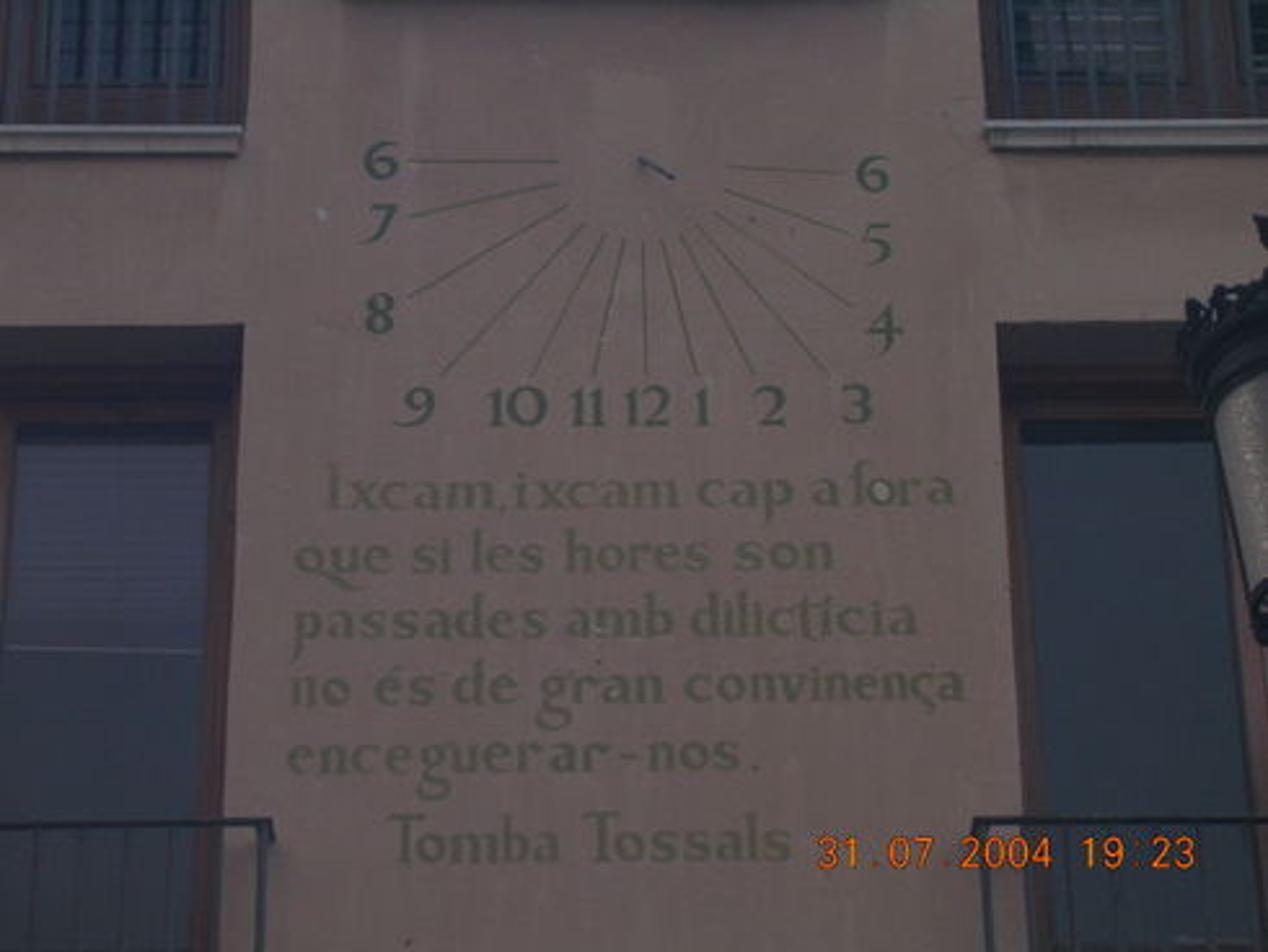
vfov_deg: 12.9
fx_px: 4215
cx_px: 634
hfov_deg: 17.1
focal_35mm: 115
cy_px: 476
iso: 75
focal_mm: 17.4
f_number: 4.9
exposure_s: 1/60.1
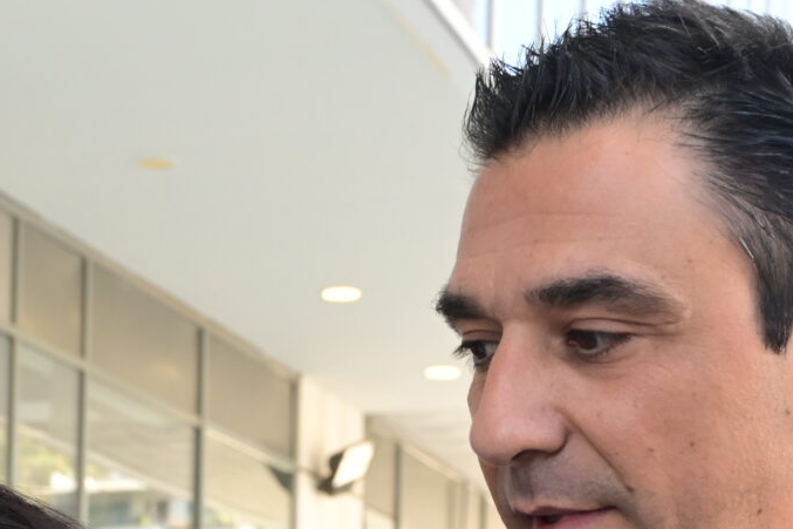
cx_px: -30
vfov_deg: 11.0
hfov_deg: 16.5
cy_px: 725
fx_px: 2665
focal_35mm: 121
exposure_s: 1/320
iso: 1000
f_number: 5.6
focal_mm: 32
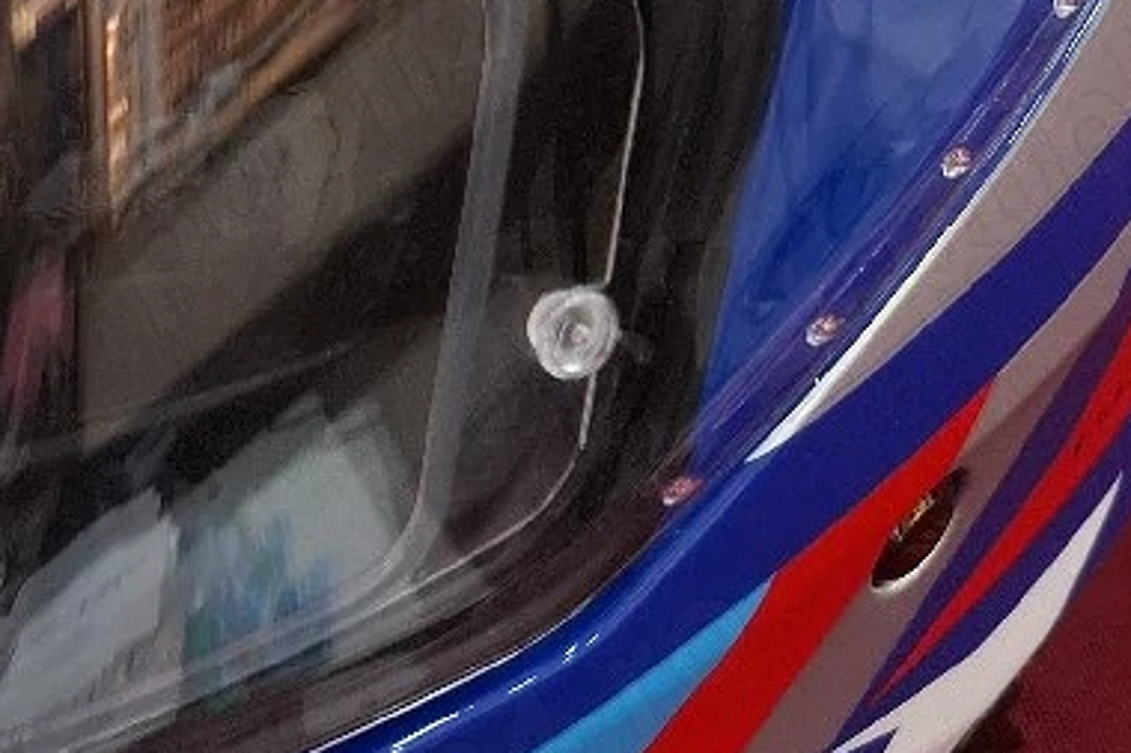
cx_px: -146
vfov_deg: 16.2
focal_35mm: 84
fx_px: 2638
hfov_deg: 22.7
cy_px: 177
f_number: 1.8
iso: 125
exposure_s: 1/100
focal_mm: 5.54
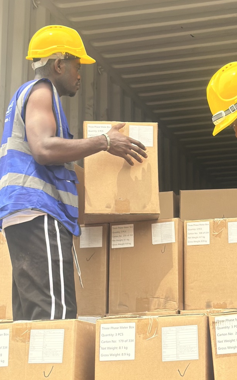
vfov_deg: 25.2
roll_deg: +0.6
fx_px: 848
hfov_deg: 15.7
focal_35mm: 82
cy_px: 214
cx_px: 219
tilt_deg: +14.7
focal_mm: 6.86
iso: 80
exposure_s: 1/1357
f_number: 1.78
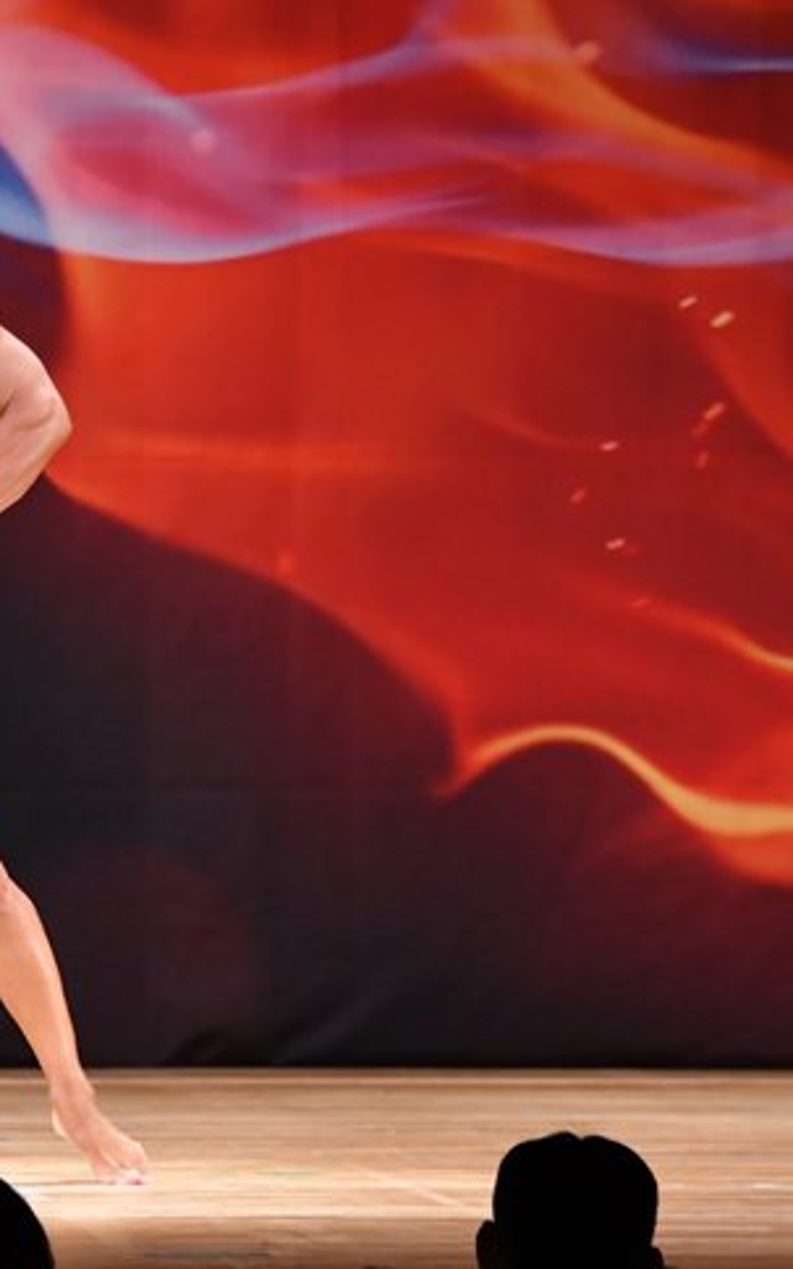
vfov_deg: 5.4
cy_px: 604
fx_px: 13524
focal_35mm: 391
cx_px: -182
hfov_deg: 3.4
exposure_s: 1/400
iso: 3200
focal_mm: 160
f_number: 5.6
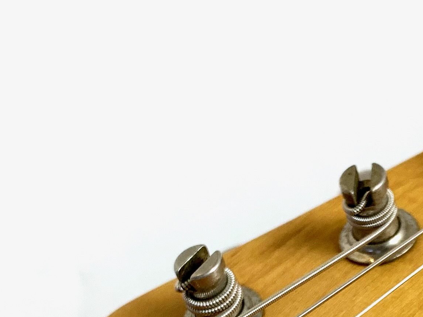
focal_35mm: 91
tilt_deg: -68.5
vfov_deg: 15.4
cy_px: 419
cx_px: 383
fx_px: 1112
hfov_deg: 21.1
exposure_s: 1/100
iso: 50
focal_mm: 4.25
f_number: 1.8
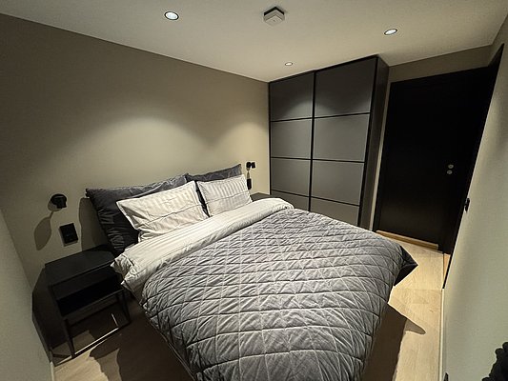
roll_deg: +2.9
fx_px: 206
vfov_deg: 85.7
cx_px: 254
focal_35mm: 14
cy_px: 190
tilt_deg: -13.1
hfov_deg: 102.1
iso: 400
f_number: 2.2
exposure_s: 1/50
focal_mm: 2.22
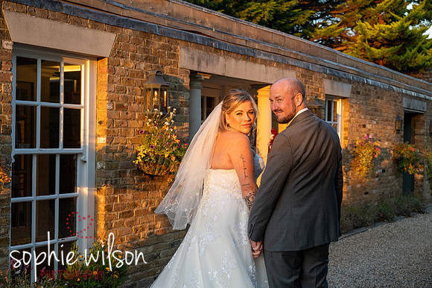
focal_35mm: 56
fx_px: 672
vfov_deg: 24.2
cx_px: 216
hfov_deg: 35.7
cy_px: 144
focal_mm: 56
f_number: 5.6
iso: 500
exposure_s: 1/250
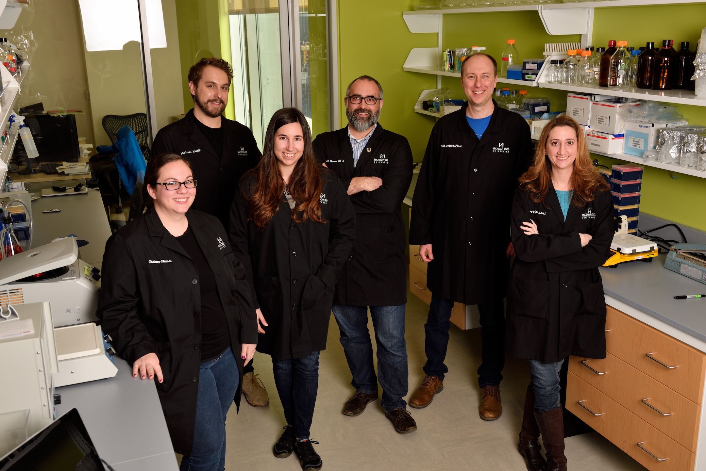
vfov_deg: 35.1
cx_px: 353
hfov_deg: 50.7
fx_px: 745
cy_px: 236
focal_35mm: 38
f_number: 6.3
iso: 125
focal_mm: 38
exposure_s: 1/125
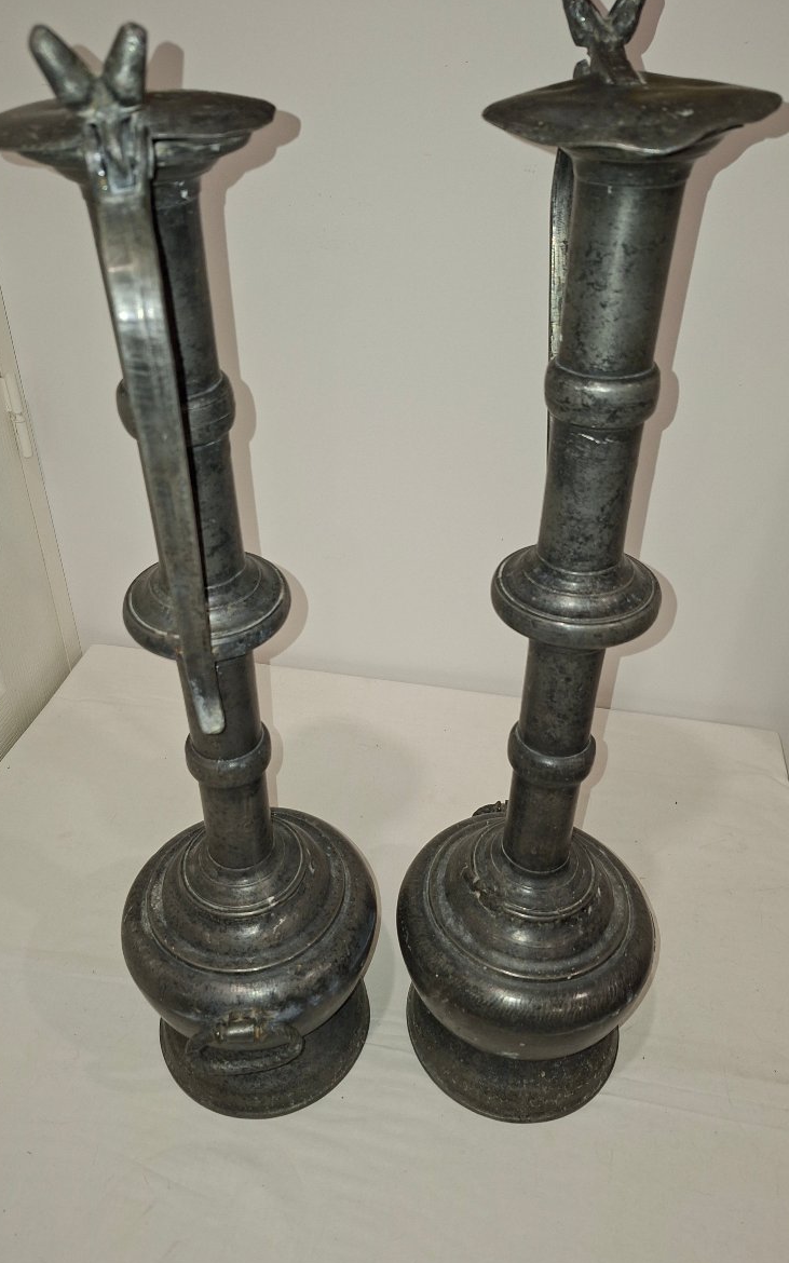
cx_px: 368
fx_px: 860
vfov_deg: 72.5
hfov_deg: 49.2
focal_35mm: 25
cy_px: 638
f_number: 1.8
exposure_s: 1/120
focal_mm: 5.54
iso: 200
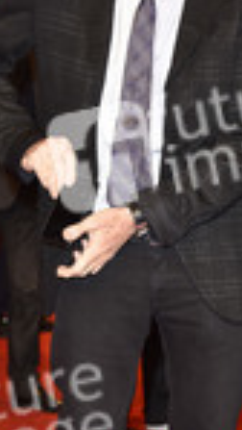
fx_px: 1663
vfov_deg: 14.7
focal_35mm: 146
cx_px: 279
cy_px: 289
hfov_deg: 8.3
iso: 500
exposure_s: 1/80
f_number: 5.6
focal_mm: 52
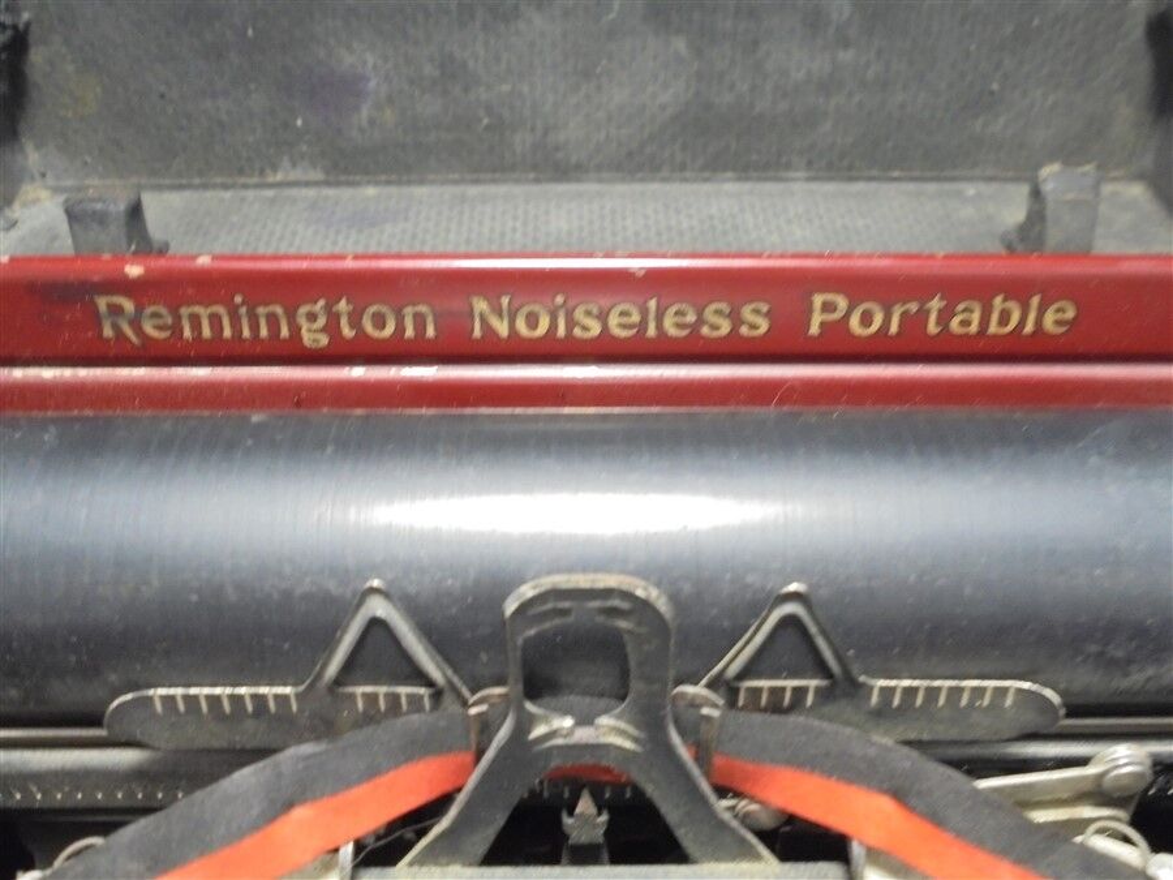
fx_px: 1152
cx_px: 586
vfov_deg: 41.8
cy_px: 440
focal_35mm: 34
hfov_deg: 54.0
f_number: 4
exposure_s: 1/25
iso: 400
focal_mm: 6.1
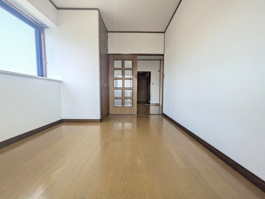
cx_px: 132
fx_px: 107
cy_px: 100
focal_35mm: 14
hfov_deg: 102.1
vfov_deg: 85.7
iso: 49
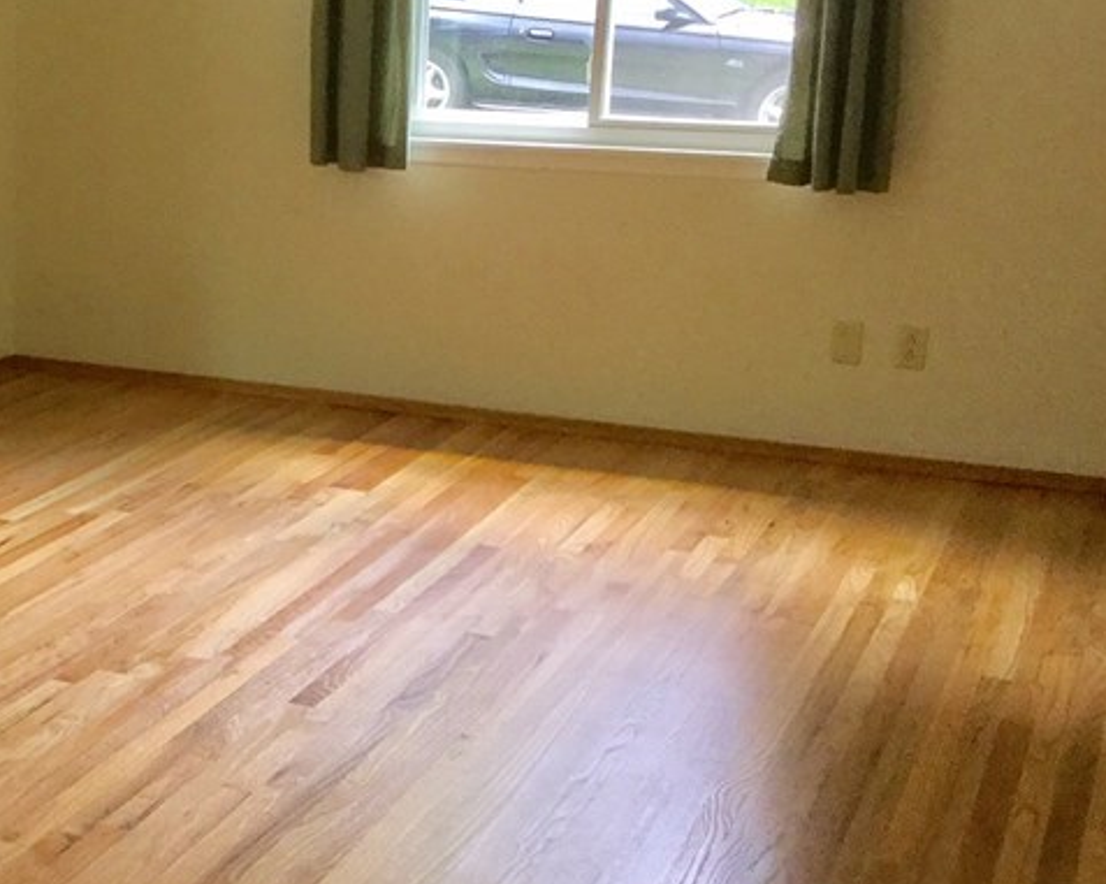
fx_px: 2126
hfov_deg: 27.5
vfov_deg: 23.5
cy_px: 390
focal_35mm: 65
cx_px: -2
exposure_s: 1/40
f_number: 2.4
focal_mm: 3.3
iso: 32
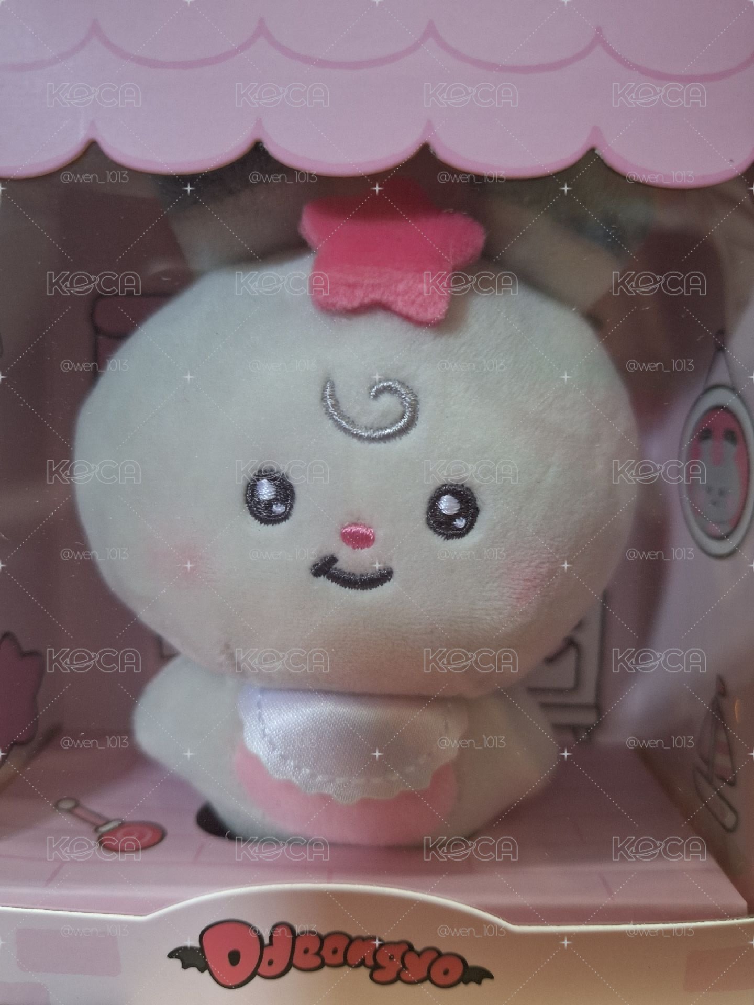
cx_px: 377
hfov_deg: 58.9
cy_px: 502
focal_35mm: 23
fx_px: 668
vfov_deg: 73.9
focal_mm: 5.54
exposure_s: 1/20
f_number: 1.8
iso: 400
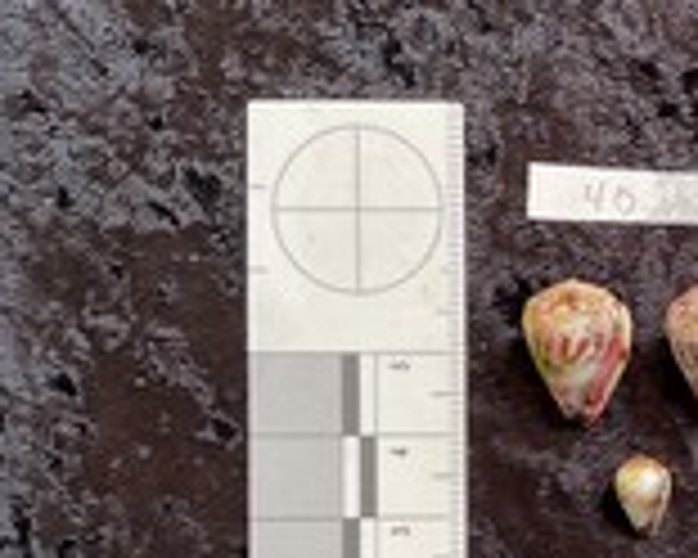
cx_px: 779
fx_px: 1322
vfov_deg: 23.4
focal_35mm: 64
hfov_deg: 27.0
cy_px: 461
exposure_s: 1/100
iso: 40
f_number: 1.8
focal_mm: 3
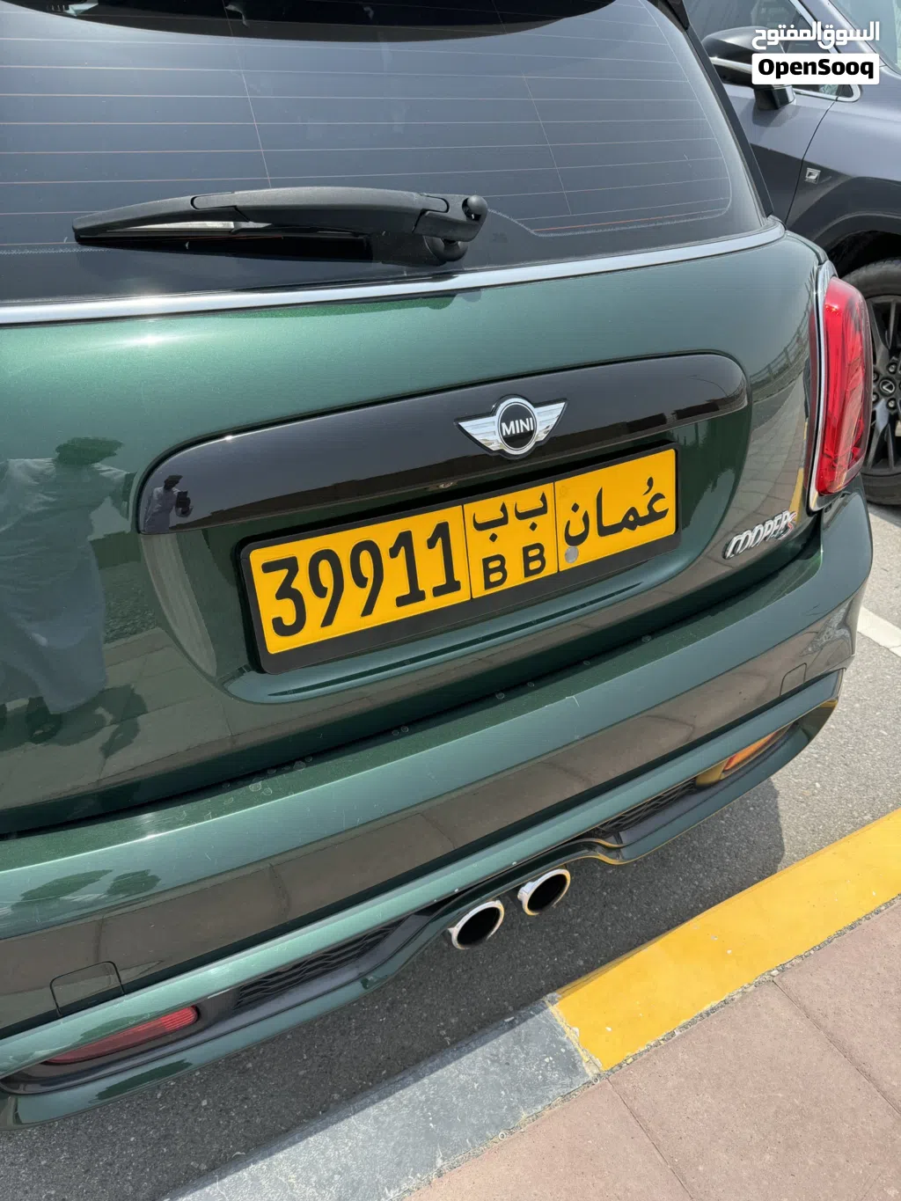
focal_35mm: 24
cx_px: 450
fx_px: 833
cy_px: 600
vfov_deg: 71.6
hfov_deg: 56.8
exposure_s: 1/2331
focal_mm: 6.76
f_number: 1.78
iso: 80
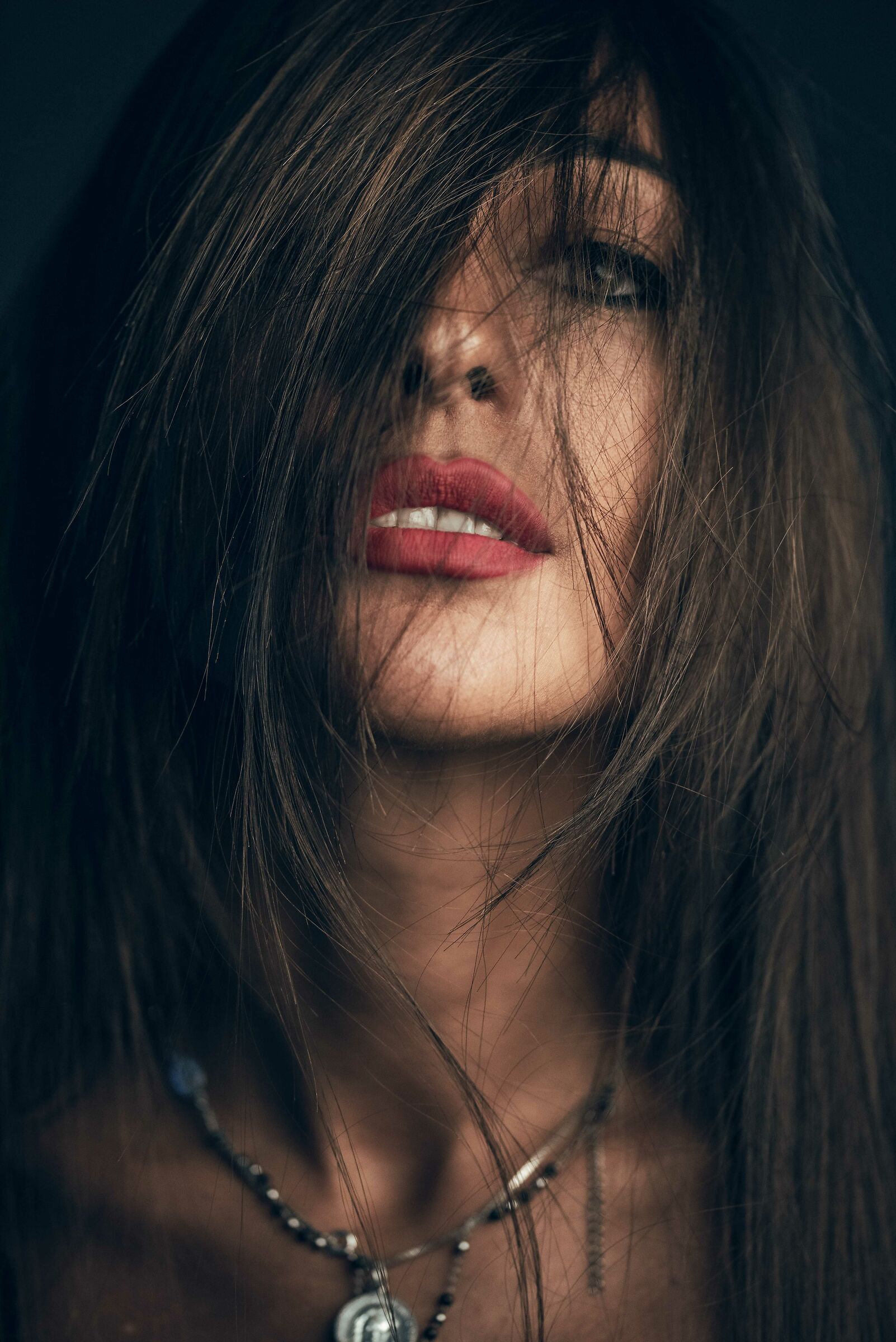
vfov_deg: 19.4
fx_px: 3916
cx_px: 448
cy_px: 671
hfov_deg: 13.1
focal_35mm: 105
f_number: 3.2
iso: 500
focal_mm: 105
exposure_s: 1/125
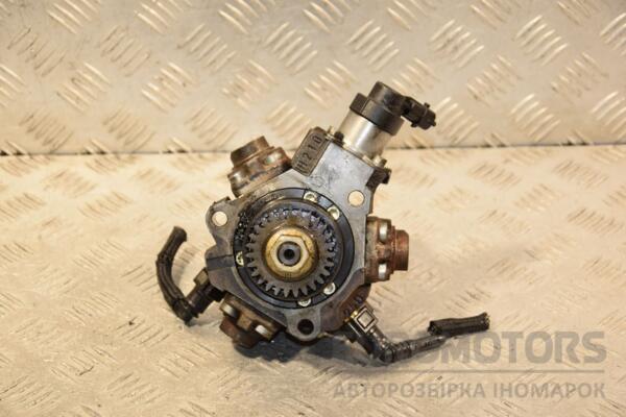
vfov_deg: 14.7
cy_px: 208
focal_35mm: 93
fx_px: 1617
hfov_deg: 21.9
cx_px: 313
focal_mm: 62
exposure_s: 1/200
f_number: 5.3
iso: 800
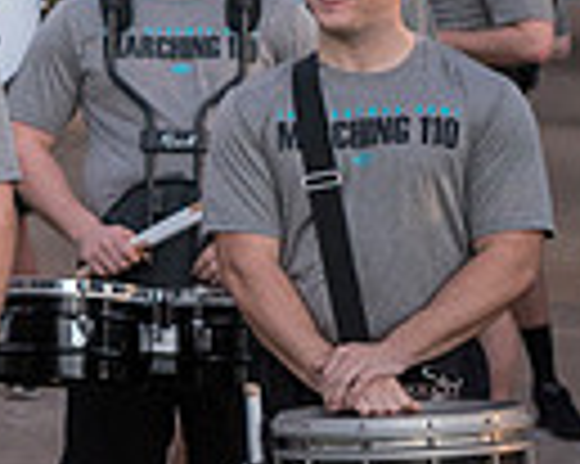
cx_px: -495
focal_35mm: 245
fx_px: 4202
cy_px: -124
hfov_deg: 7.6
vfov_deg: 6.3
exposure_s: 1/400
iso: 2000
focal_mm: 58
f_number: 3.2
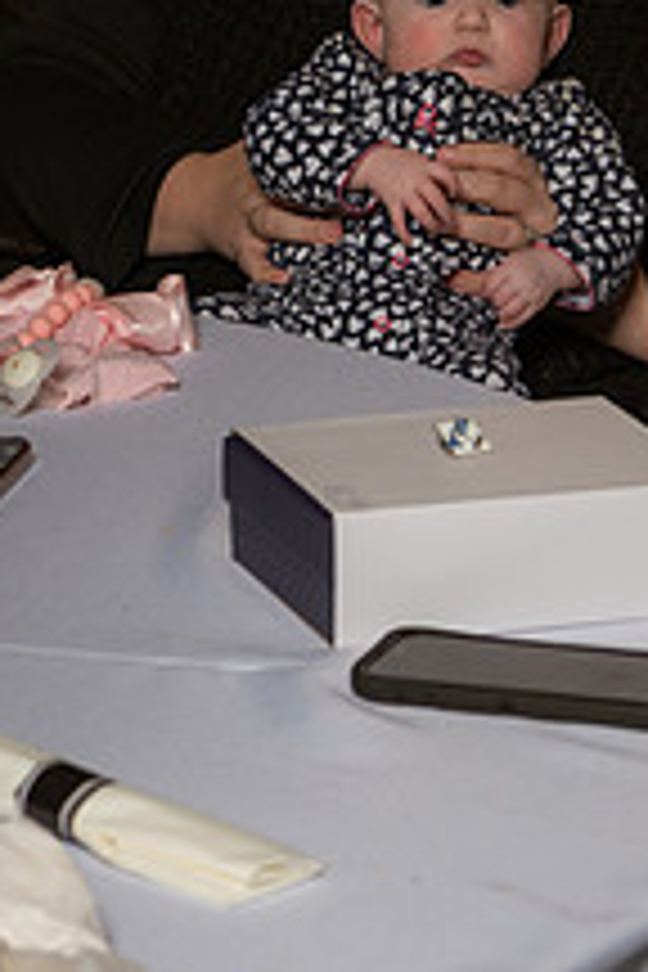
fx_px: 5913
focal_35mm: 219
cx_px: 472
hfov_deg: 6.3
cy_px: 207
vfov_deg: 9.4
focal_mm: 105
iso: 800
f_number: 8
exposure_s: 1/250
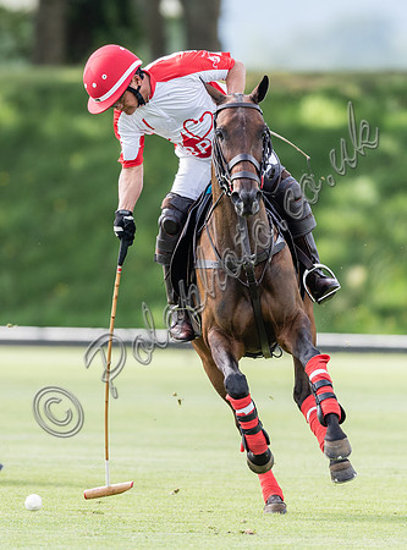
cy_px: 246
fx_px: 12995
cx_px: 141
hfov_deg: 1.8
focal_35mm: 822
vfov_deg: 2.4
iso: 400
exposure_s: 1/1250
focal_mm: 500
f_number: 4
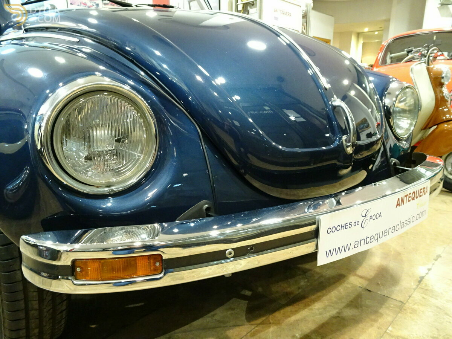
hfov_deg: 69.4
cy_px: 170
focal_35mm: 25
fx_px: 326
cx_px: 226
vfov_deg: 54.9
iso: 800
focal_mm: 4.25
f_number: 3.5
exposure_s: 1/8
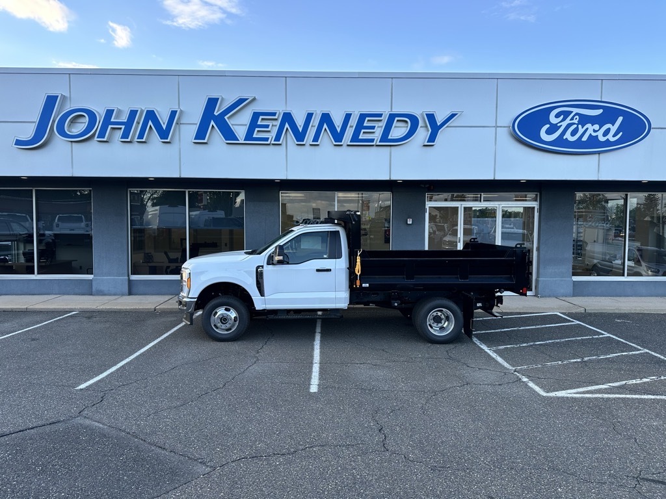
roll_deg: -0.3
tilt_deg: -2.7
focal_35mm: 24
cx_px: 333
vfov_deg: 56.8
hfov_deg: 71.6
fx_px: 462
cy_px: 250
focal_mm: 6.86
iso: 80
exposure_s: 1/570
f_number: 1.78
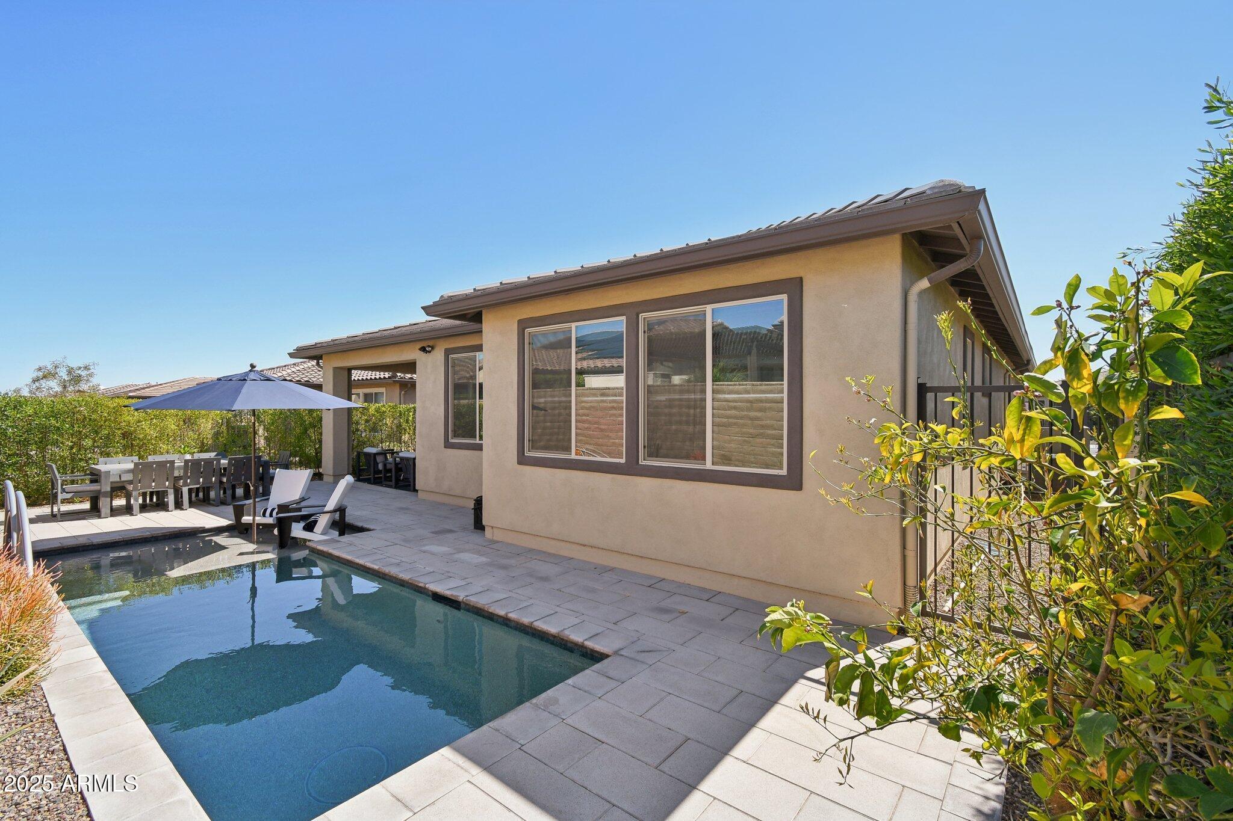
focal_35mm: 15
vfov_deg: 77.3
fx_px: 514
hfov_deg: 100.4
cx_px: 616
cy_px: 410
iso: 100
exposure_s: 1/200
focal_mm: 10
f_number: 8
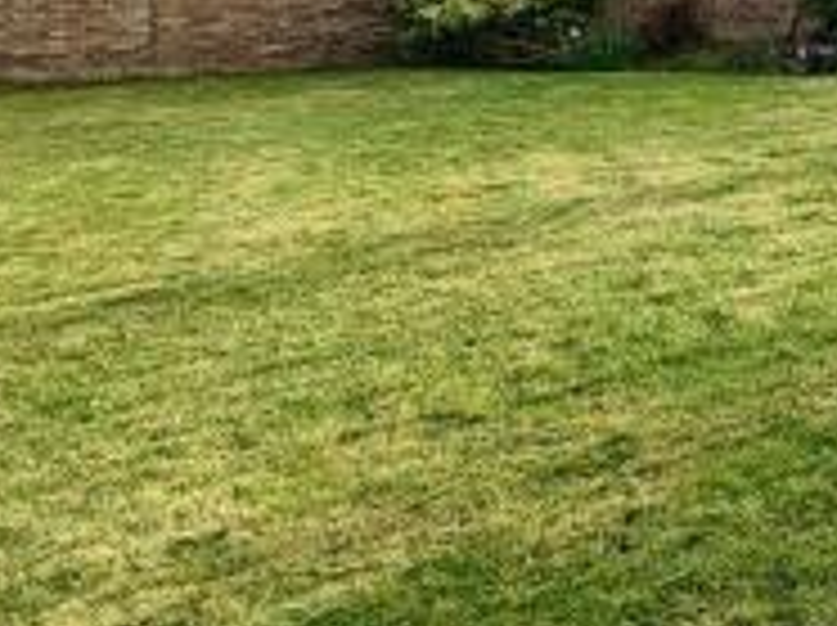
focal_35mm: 44
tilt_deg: -0.3
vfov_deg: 29.9
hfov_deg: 28.3
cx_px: 1253
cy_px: -43
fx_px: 1063
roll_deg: +1.4
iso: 40
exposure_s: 1/770
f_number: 2.2
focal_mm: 2.22
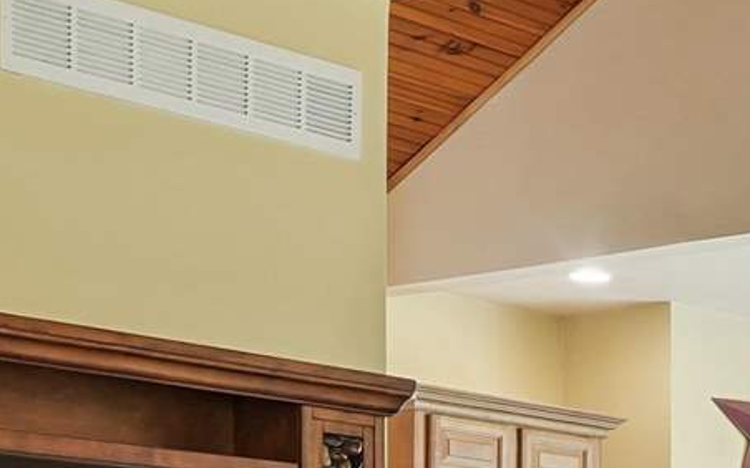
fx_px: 2125
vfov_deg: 11.8
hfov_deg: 17.2
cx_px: 1246
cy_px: 788
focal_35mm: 104
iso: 100
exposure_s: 1/3
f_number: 8
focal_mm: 10
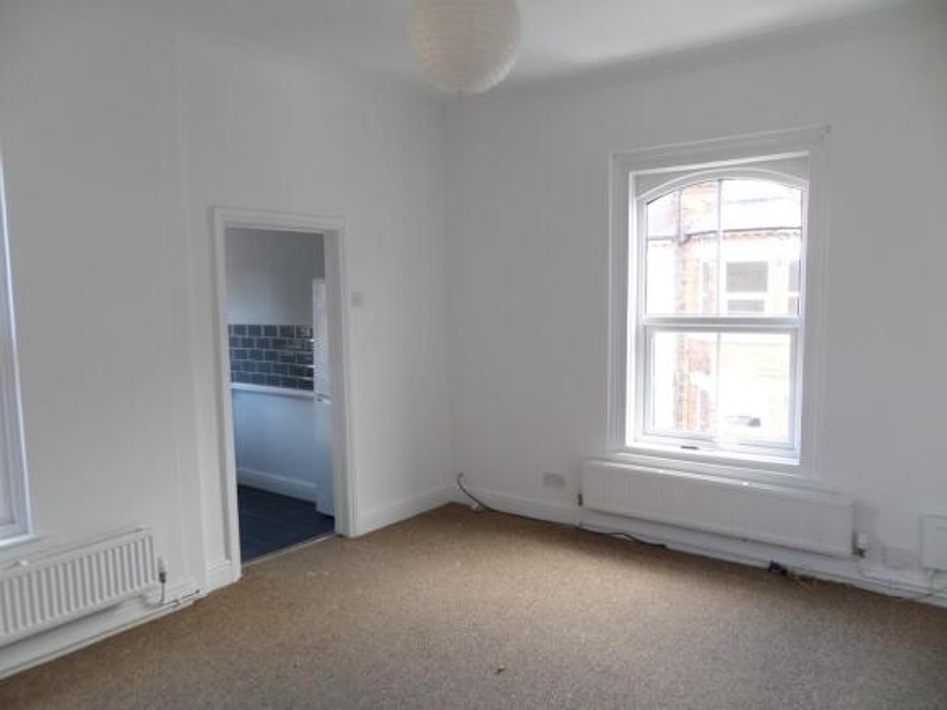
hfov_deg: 71.6
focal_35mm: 24
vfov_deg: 56.8
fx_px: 656
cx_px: 474
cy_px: 355
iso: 100
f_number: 3.1
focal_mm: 4.3
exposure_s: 1/30
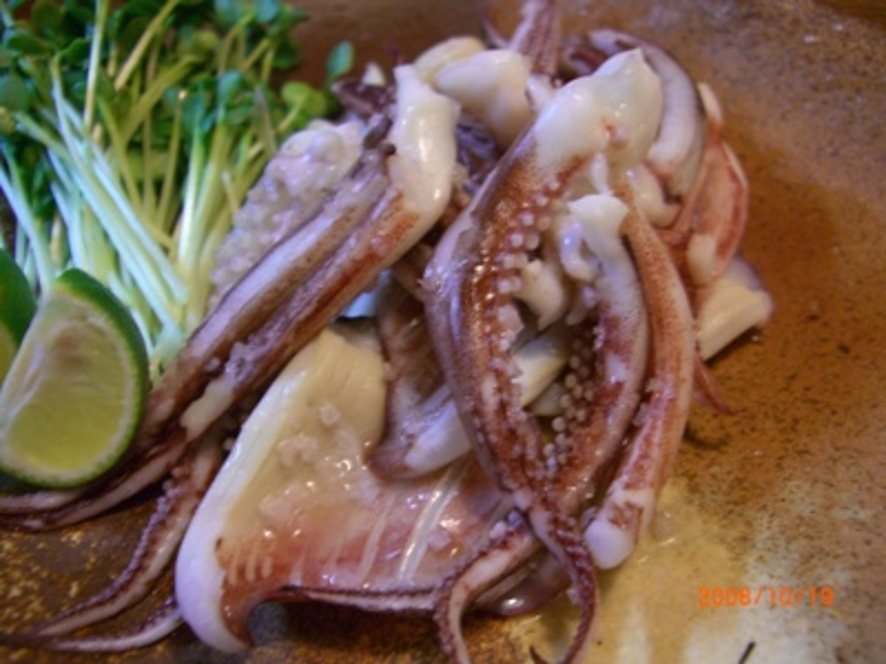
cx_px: 443
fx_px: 973
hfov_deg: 49.0
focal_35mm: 38
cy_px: 332
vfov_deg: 37.7
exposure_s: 1/20
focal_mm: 7.9
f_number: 2.8
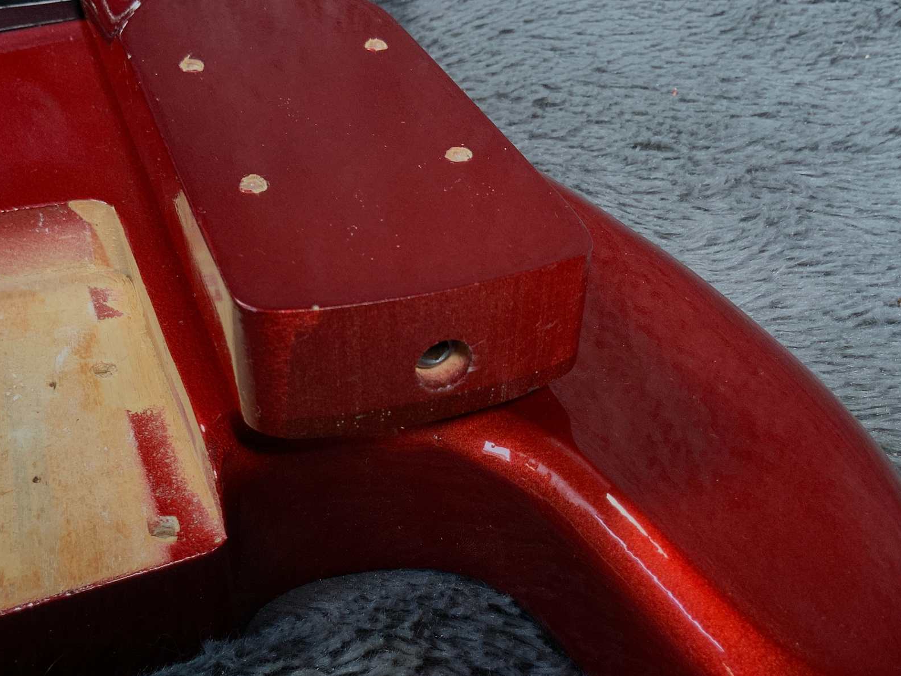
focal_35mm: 47
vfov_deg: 30.6
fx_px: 1223
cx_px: 433
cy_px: 456
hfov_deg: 40.4
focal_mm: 3
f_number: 1.8
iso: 25
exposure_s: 1/104
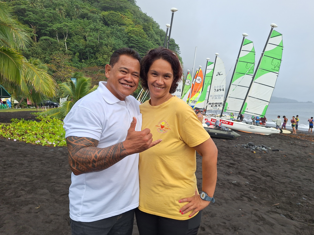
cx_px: 162
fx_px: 218
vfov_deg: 56.8
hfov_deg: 71.6
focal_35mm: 24
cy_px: 118
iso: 40
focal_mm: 5.54
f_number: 1.8
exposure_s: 1/1712
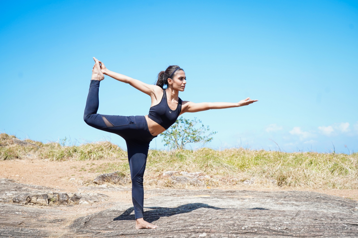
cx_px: 179
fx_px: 467
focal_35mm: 47
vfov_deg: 28.6
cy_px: 119
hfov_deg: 41.9
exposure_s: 1/500
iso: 200
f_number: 5.6
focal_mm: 47
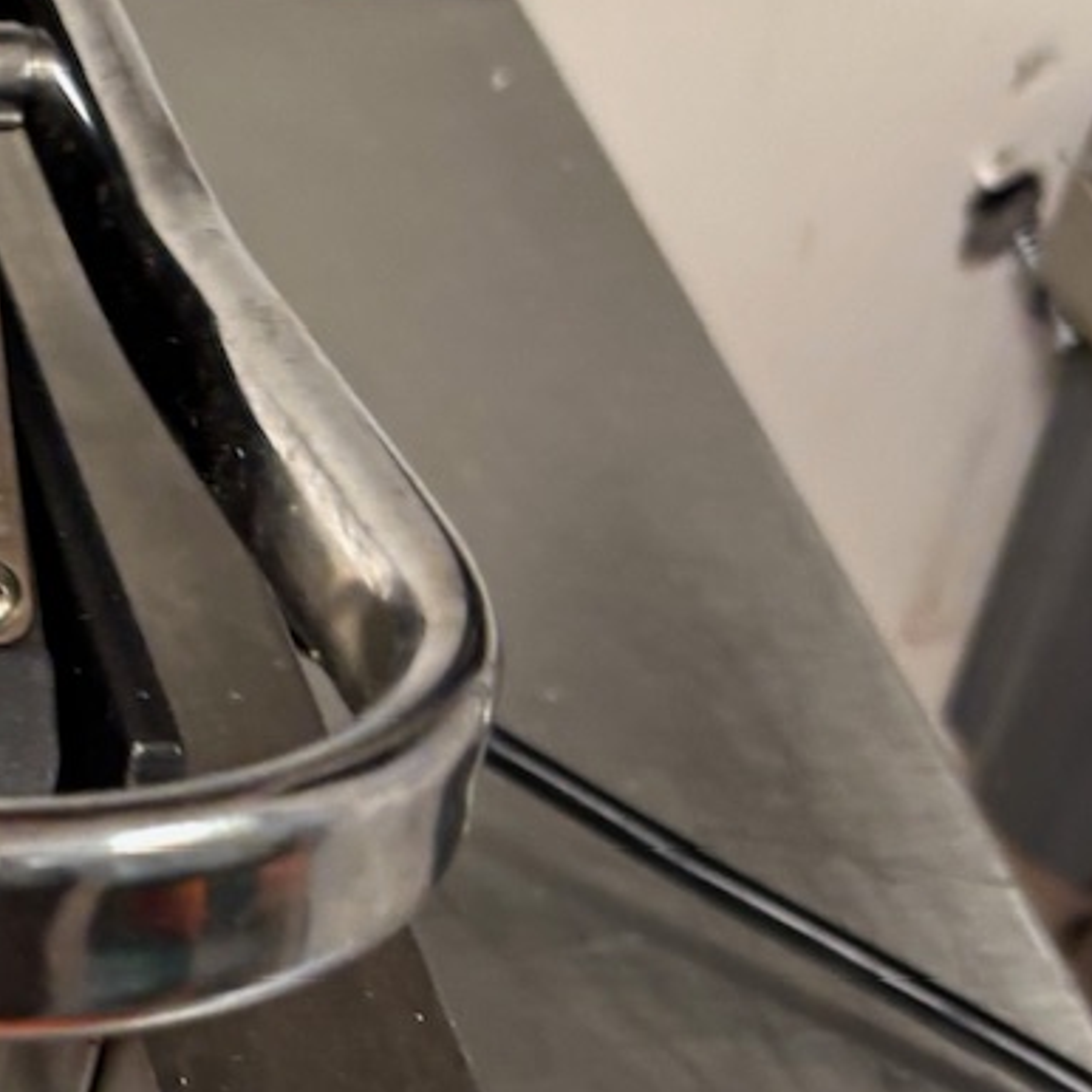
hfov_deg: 13.1
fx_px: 4354
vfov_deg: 14.2
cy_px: 959
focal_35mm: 122
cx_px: -801
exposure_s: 1/54
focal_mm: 5.96
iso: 125
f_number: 1.6
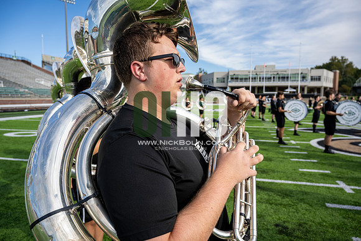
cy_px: 120
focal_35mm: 24
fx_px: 241
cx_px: 180
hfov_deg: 73.7
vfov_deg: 53.2
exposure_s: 1/250
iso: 80
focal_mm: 24
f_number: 4.5
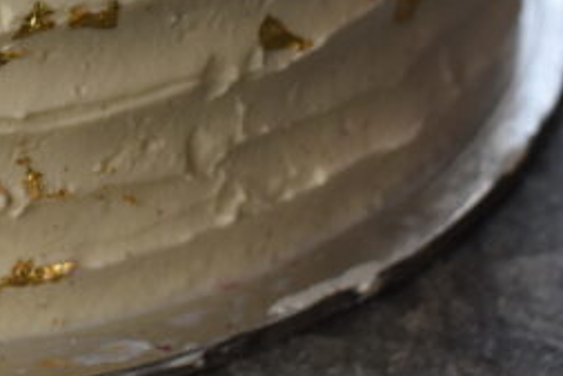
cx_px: -256
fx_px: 4741
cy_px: -368
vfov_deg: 4.5
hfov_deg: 6.7
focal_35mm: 303
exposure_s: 1/80
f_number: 4.5
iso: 400
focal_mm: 50
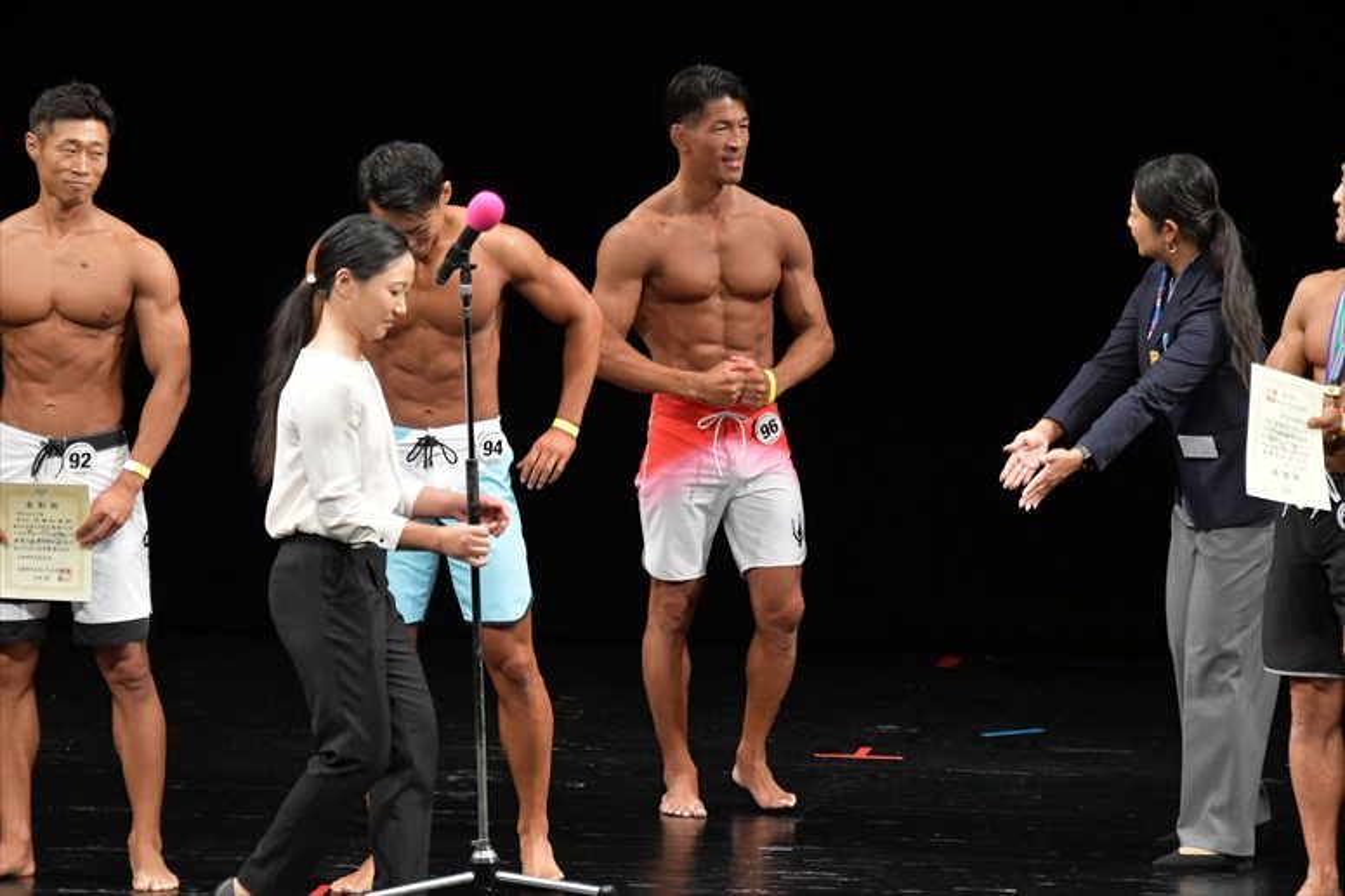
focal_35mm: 285
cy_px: 448
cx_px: 672
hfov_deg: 7.2
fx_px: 10643
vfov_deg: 4.8
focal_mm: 190
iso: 3200
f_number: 5.6
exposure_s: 1/400
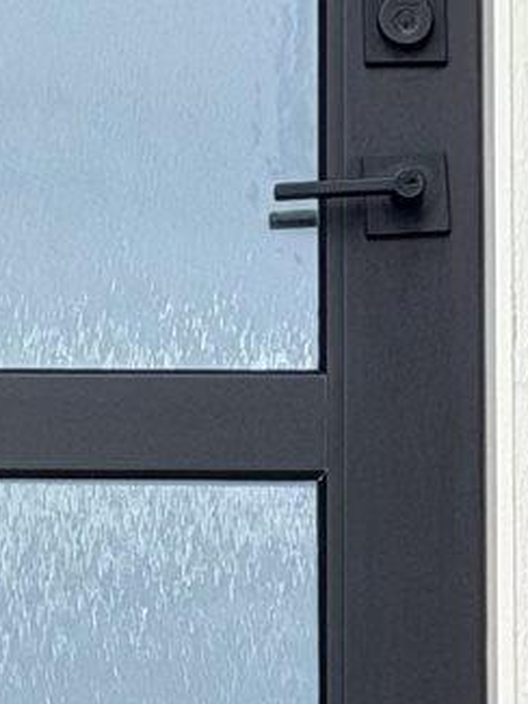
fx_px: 6910
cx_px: -102
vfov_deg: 5.8
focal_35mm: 340
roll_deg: -0.6
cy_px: 69
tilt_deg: +11.4
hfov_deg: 4.4
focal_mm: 6.76
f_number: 1.78
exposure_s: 1/1222
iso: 80
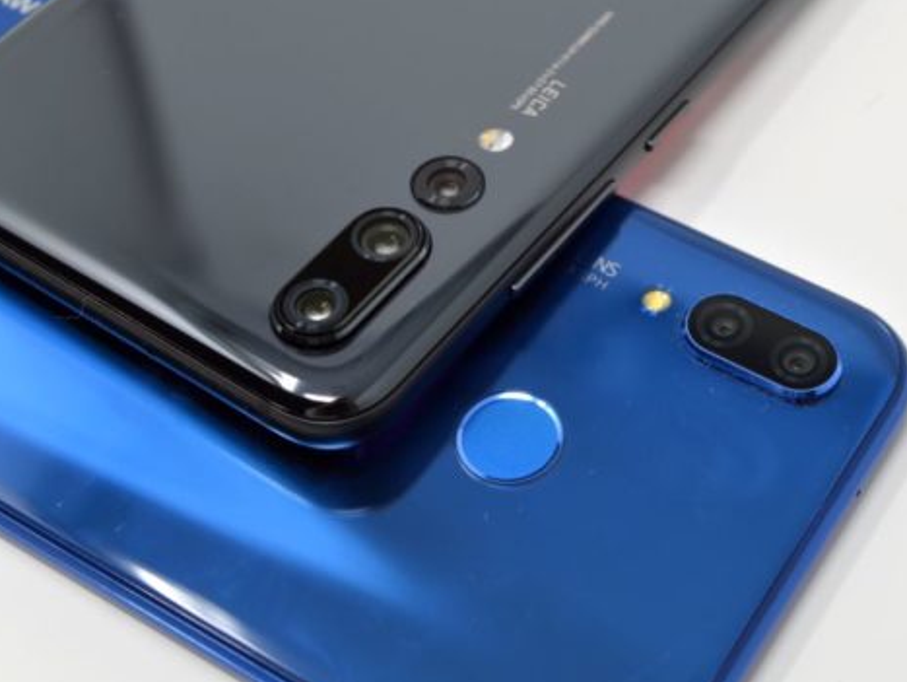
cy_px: 337
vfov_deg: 19.9
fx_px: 1940
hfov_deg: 26.2
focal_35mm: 74
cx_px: 569
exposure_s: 1/30
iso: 200
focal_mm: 40
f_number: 10
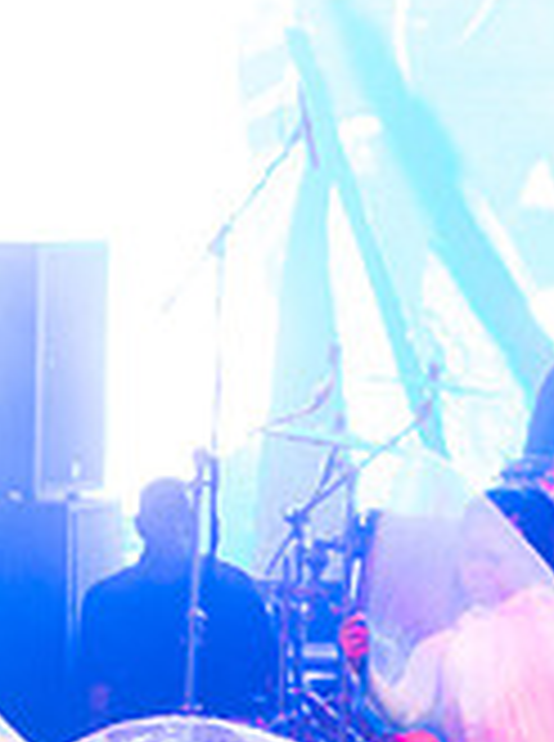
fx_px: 24657
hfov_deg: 1.3
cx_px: -68
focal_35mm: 1151
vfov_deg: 1.7
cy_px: 445
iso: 3200
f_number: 5.6
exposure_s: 1/200
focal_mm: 340
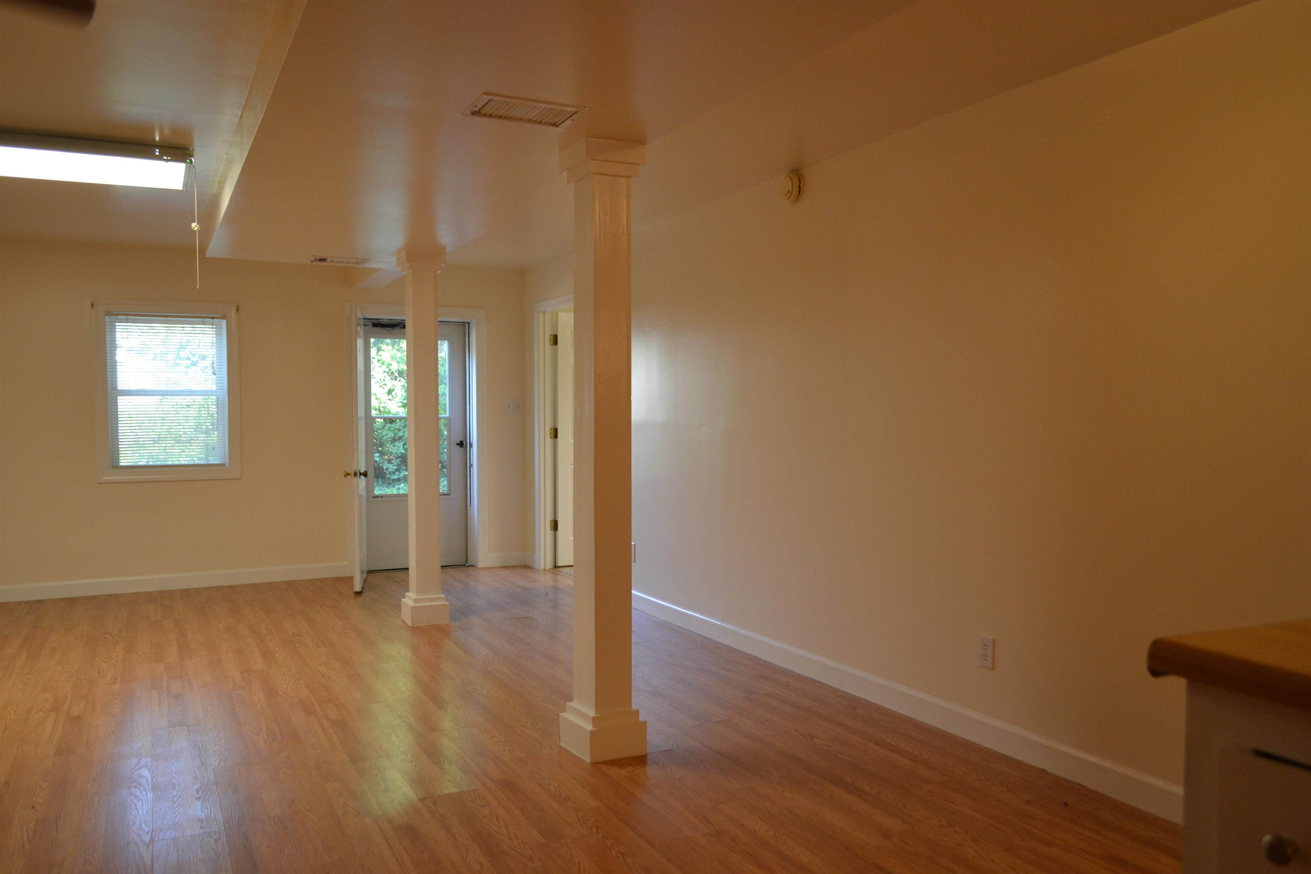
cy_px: 437
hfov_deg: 67.4
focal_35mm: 27
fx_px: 983
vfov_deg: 47.9
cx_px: 656
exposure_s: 1/60
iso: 500
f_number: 3.5
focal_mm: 18
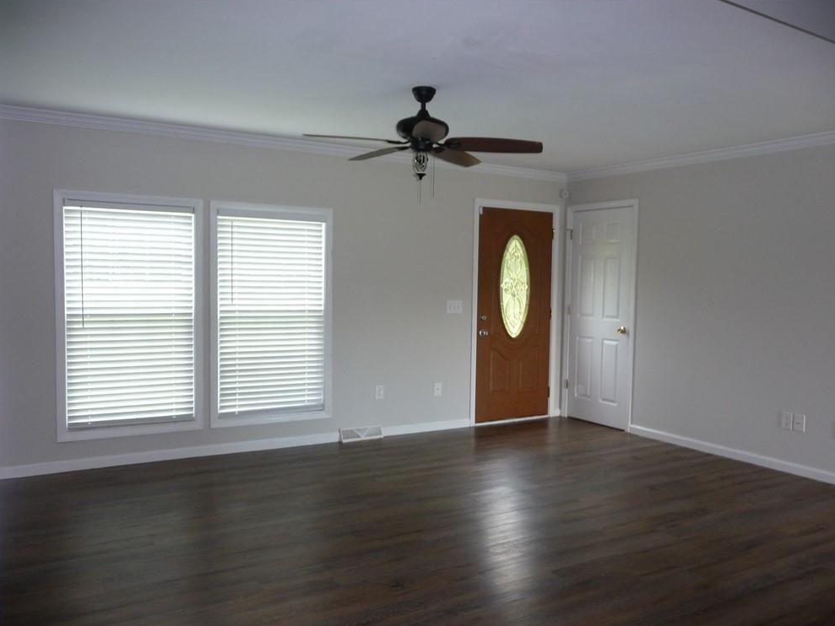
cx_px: 424
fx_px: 700
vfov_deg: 48.2
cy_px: 320
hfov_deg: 61.7
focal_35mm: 29
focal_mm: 4.7
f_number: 3.3
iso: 200
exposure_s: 1/30
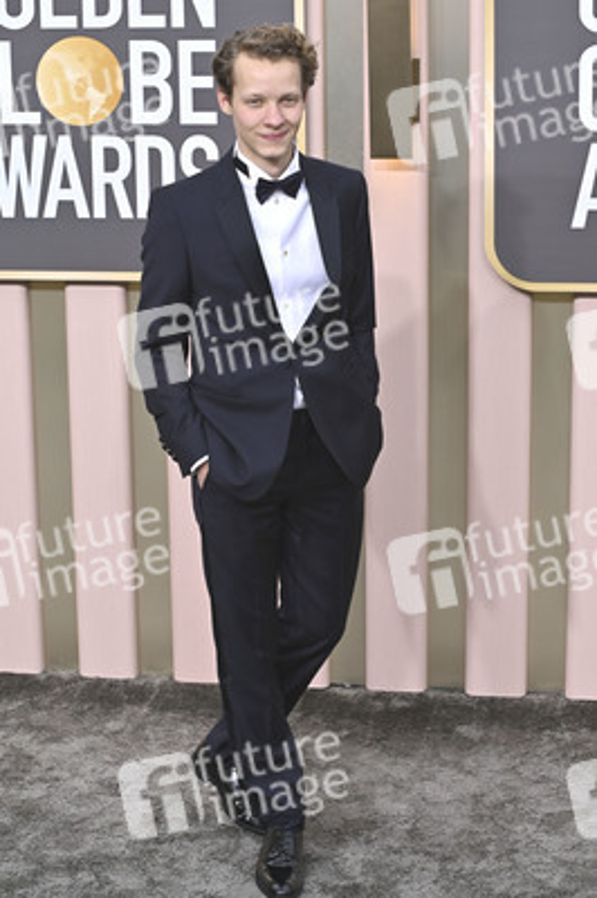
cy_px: 449
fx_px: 2118
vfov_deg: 23.9
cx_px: 298
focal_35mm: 85
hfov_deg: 16.0
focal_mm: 85
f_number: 8
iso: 800
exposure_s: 1/640
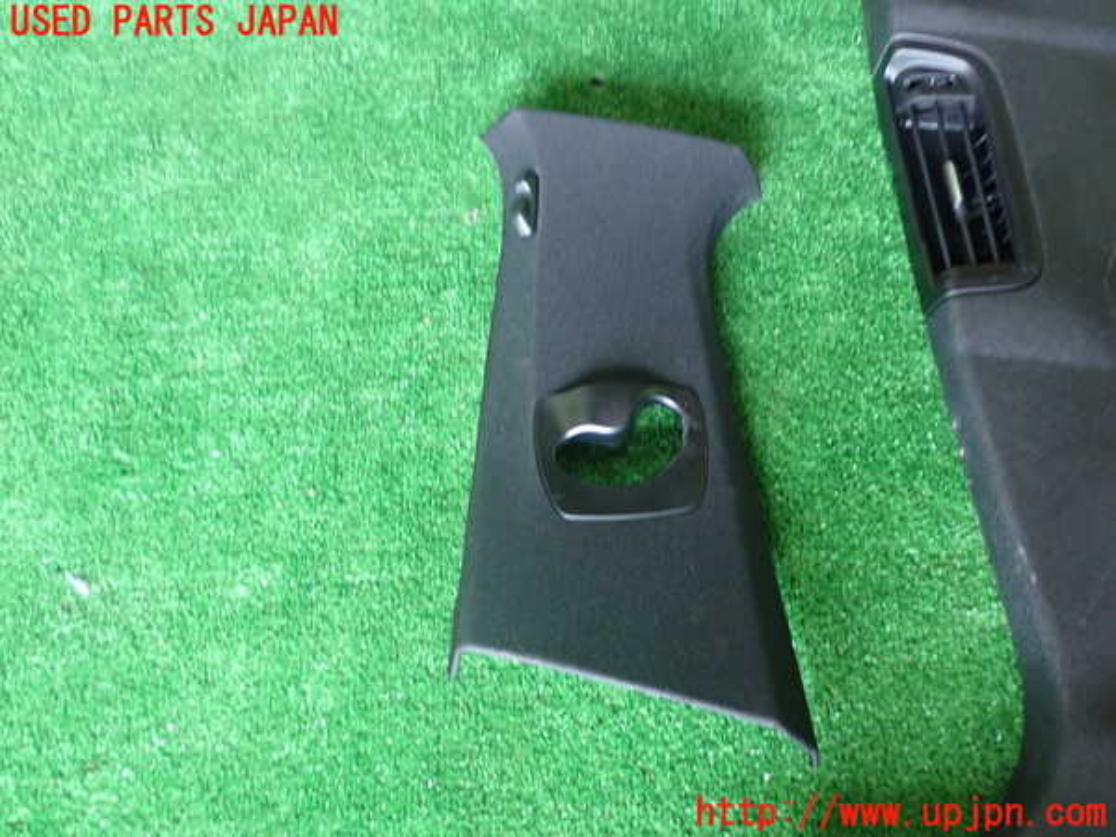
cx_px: 558
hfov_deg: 56.8
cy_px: 418
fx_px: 1032
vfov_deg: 44.2
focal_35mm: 32
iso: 400
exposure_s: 1/30
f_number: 2.4
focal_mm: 5.79
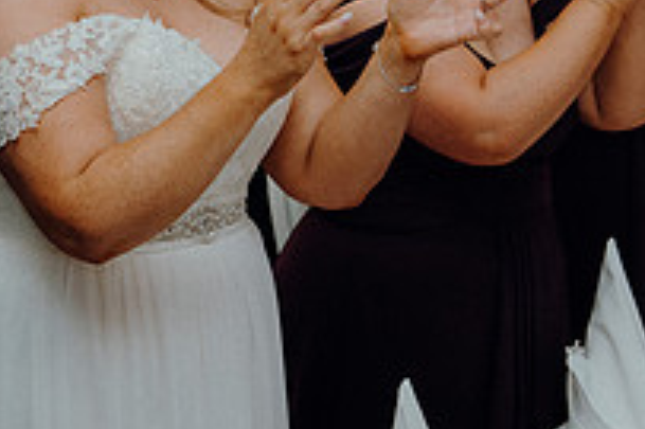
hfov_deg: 16.4
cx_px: 29
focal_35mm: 123
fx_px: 2202
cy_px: 84
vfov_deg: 11.1
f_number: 3.5
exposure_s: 1/160
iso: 2500
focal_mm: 43
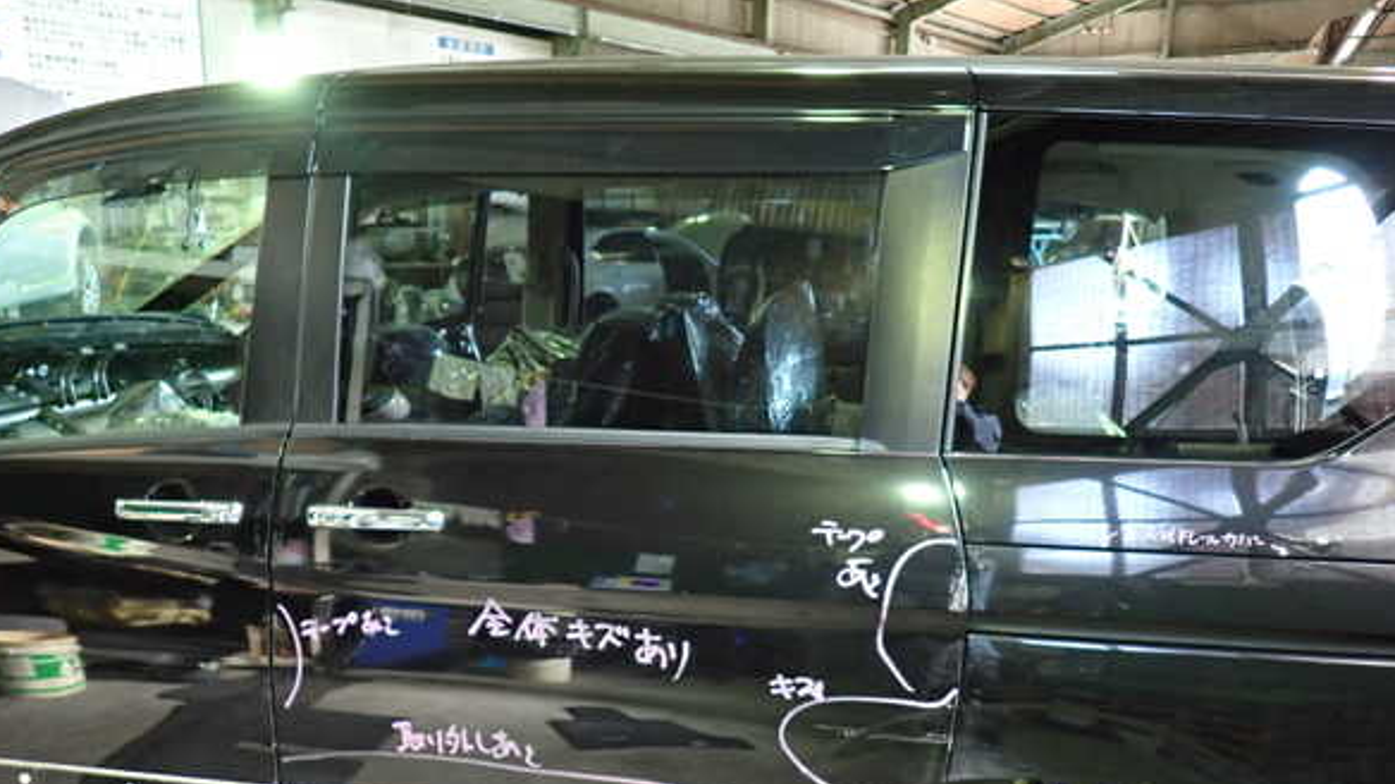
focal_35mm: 28
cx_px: 688
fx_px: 1035
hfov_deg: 67.9
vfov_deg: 41.2
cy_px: 478
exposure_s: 1/30
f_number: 2
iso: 500
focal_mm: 4.5
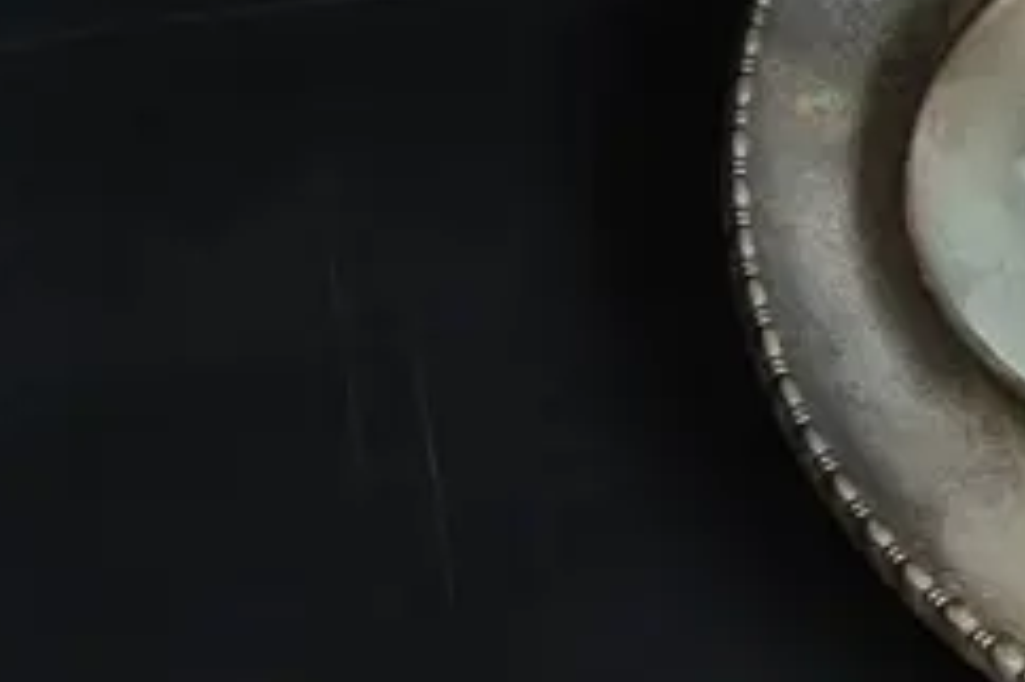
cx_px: 1999
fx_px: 3386
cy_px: 364
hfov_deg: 14.5
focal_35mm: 119
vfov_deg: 11.5
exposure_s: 1/102
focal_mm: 2.87
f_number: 2
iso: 32
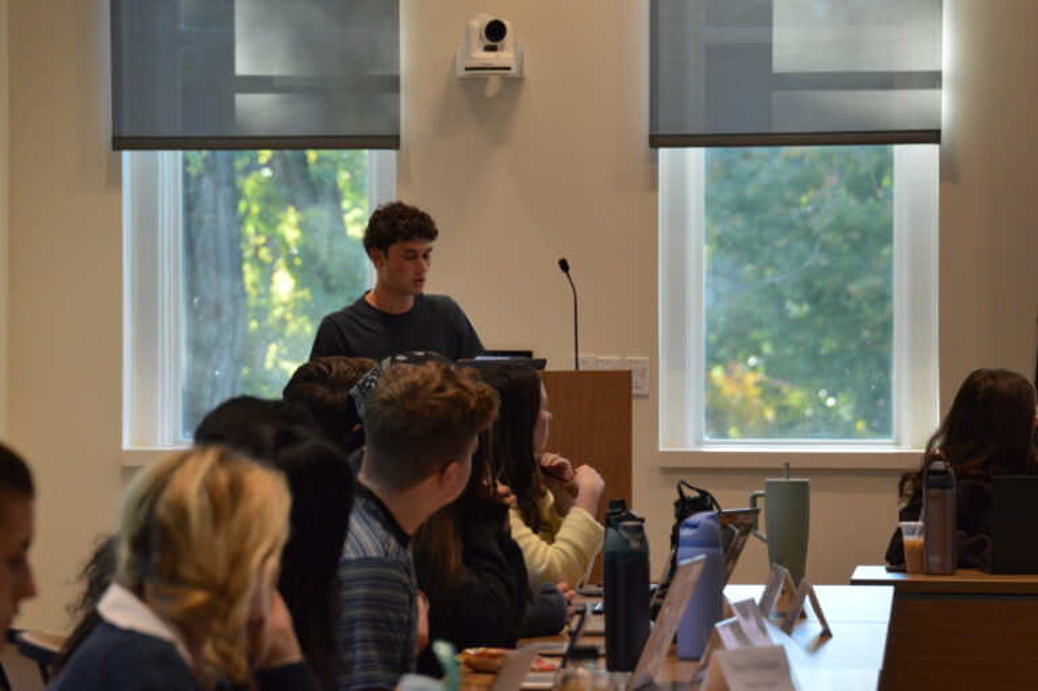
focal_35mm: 218
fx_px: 6267
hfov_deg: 9.5
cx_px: 519
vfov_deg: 6.3
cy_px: 346
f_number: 6.3
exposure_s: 1/200
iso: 1600
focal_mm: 145
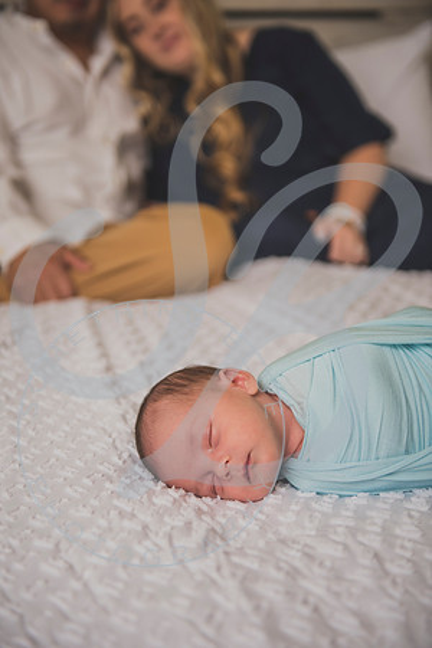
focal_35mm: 52
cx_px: 216
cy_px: 324
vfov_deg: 38.2
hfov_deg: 26.0
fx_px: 936
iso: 200
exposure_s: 1/125
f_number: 2.8
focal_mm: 52
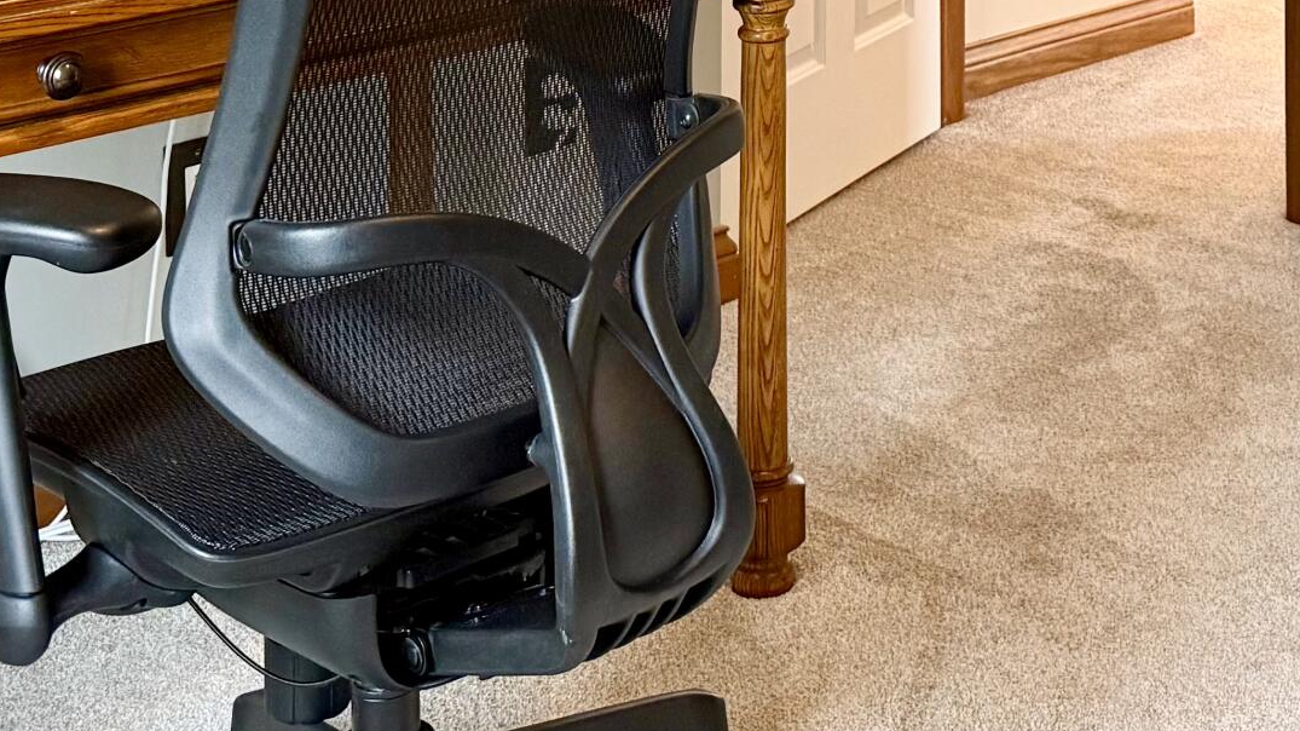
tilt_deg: -0.2
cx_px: 1063
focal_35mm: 73
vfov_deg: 14.6
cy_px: -554
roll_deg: -0.1
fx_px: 2516
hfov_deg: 28.3
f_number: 1.78
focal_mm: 6.76
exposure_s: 1/60
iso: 320
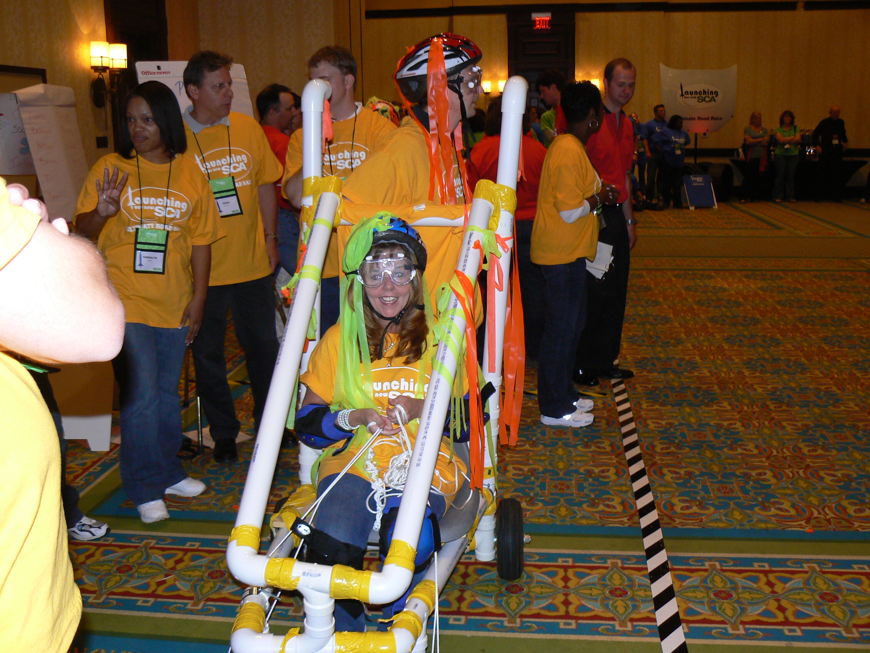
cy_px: 326
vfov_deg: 39.7
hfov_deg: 51.4
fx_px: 905
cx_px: 435
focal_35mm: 36
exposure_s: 1/30
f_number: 2.8
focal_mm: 6
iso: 100
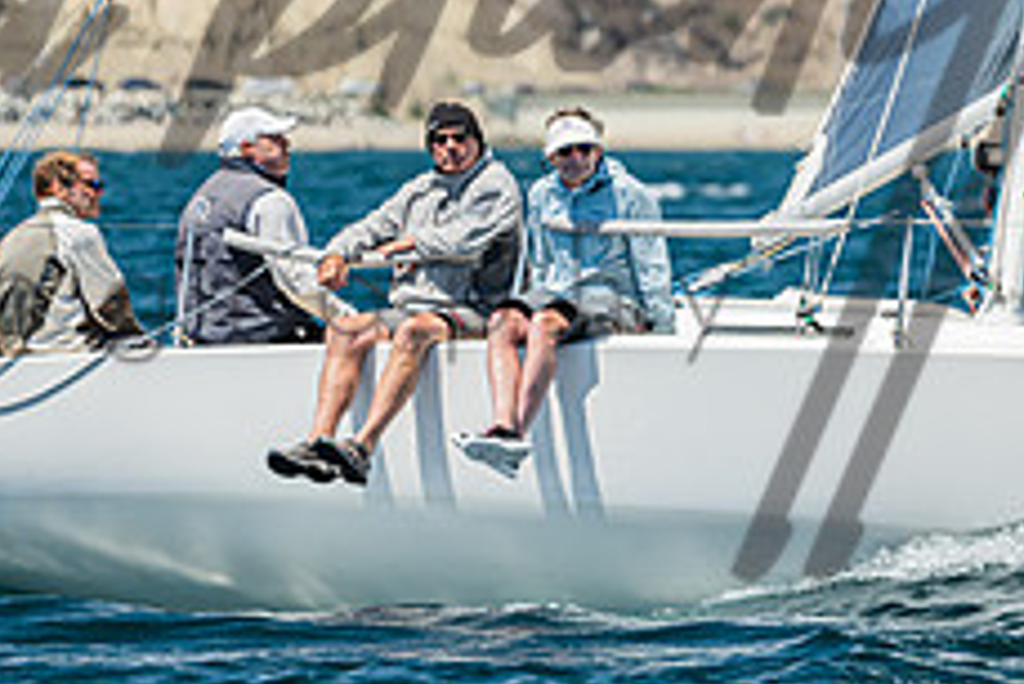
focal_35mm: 760
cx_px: 537
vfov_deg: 1.8
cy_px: -38
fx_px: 21631
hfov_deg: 2.7
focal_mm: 300
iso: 320
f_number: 5.6
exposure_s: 1/640
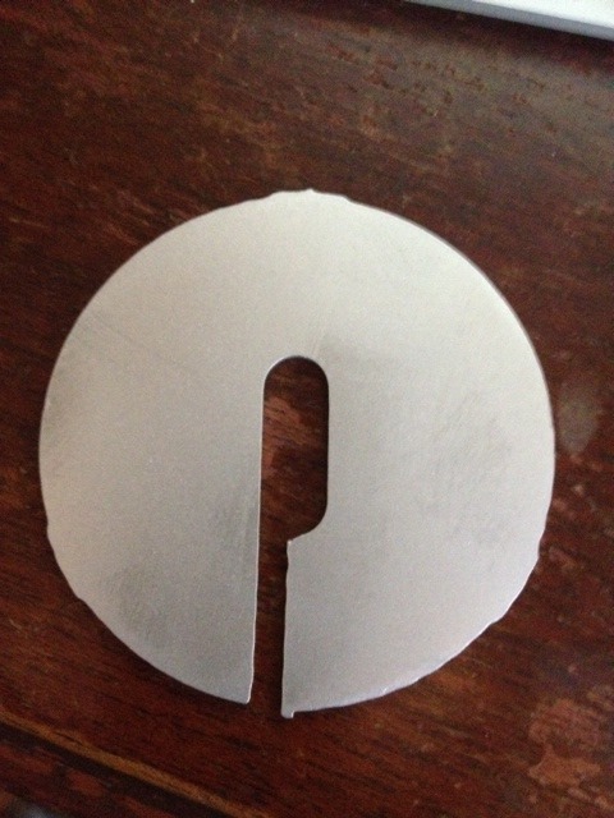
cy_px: 409
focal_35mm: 35
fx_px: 828
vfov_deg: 52.6
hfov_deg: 40.7
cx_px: 307
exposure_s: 1/15
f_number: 2.4
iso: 800
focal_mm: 4.28
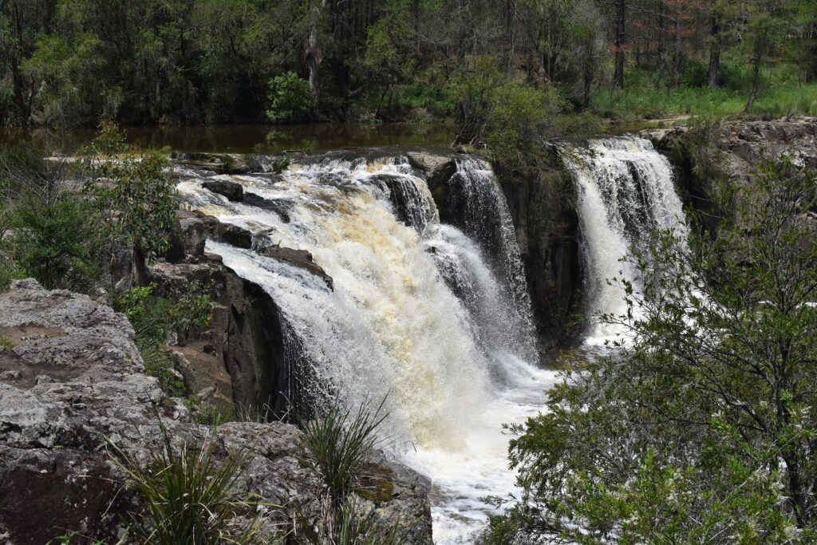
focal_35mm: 60
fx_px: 1362
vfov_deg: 22.6
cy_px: 272
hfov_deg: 33.4
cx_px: 408
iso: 200
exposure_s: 1/500
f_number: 11
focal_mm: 40
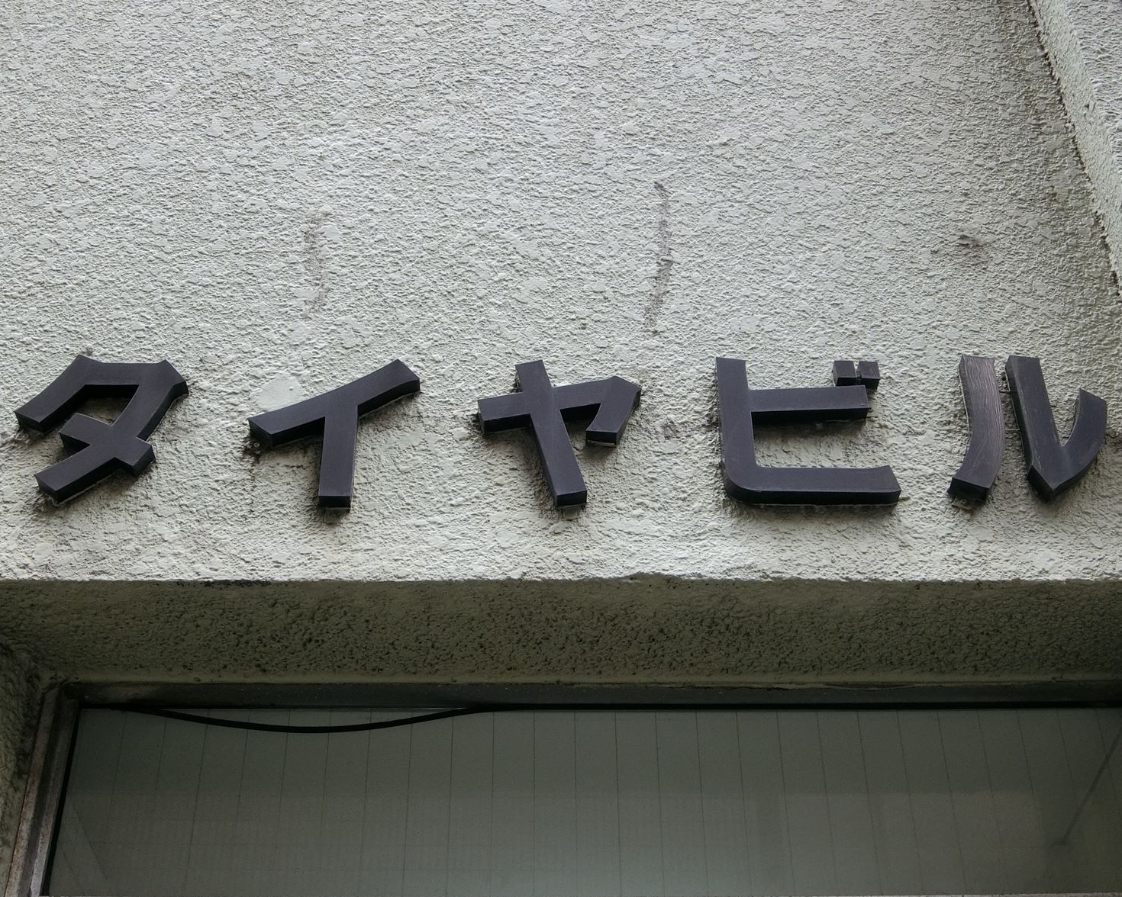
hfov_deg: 36.7
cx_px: 572
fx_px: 1694
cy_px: 444
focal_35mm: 51
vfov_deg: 29.7
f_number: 4.2
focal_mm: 10.2
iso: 200
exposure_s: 1/125
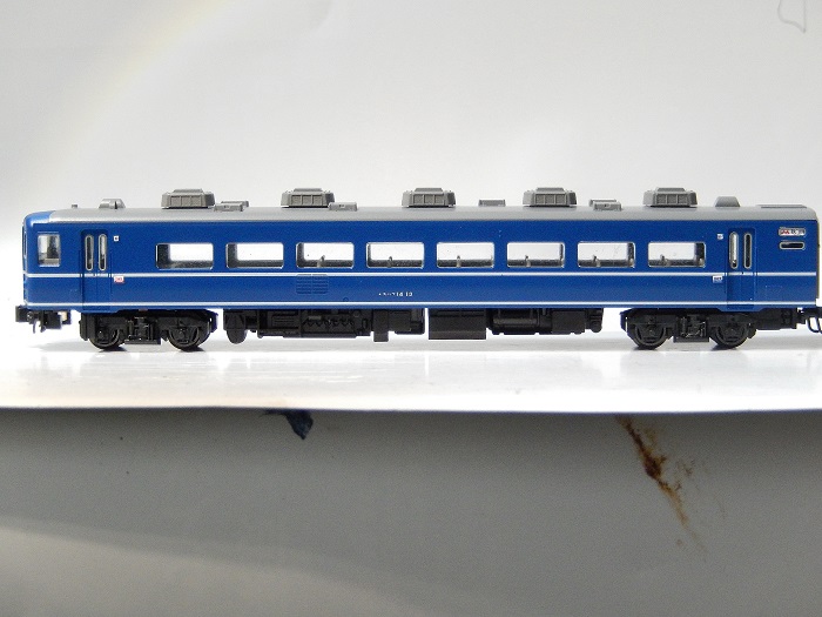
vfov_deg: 15.6
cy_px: 308
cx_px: 411
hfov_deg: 20.7
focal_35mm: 95
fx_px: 2256
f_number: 5.2
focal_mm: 17
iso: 200
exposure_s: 1/2.5
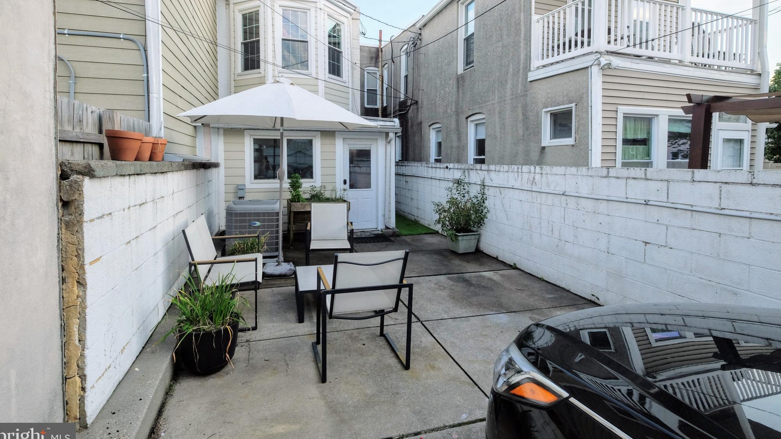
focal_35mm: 17
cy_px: 187
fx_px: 352
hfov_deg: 95.9
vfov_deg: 63.6
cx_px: 386
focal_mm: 10.5
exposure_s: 1/320
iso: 800
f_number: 5.6
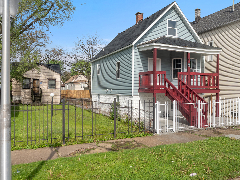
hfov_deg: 46.7
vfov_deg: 35.9
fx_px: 277
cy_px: 92
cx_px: 135
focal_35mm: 40
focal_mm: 24
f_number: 9
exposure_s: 1/320
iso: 100
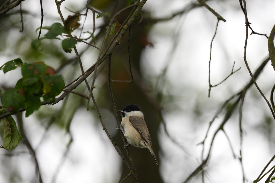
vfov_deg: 2.3
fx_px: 4583
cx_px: 138
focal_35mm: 600
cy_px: 92
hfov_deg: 3.4
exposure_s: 1/1250
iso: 3200
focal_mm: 600
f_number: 6.3
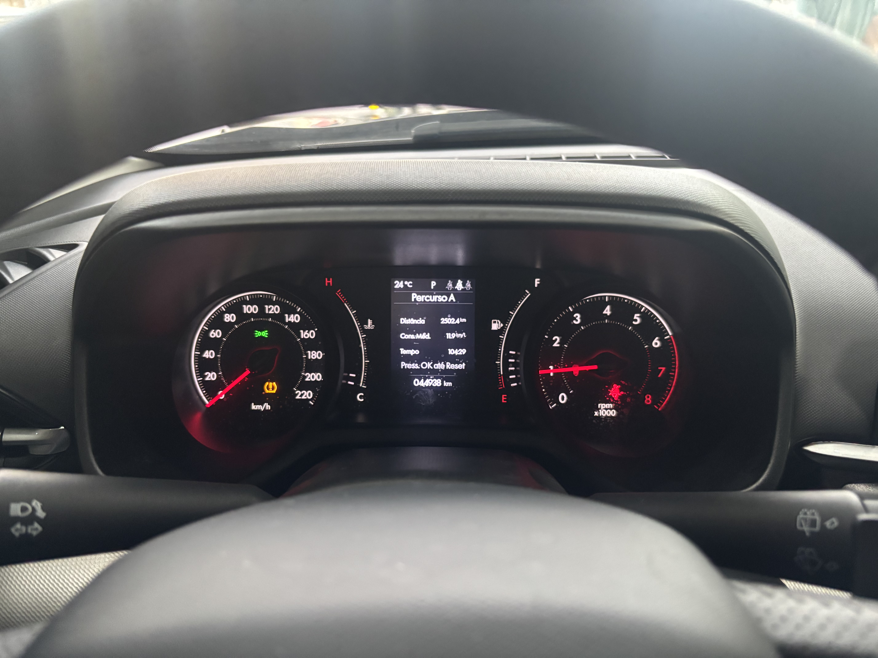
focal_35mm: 26
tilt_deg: -25.1
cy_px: 329
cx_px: 439
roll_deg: -0.3
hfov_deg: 67.3
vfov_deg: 53.1
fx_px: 659
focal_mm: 5.96
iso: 500
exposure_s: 1/41
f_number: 1.6
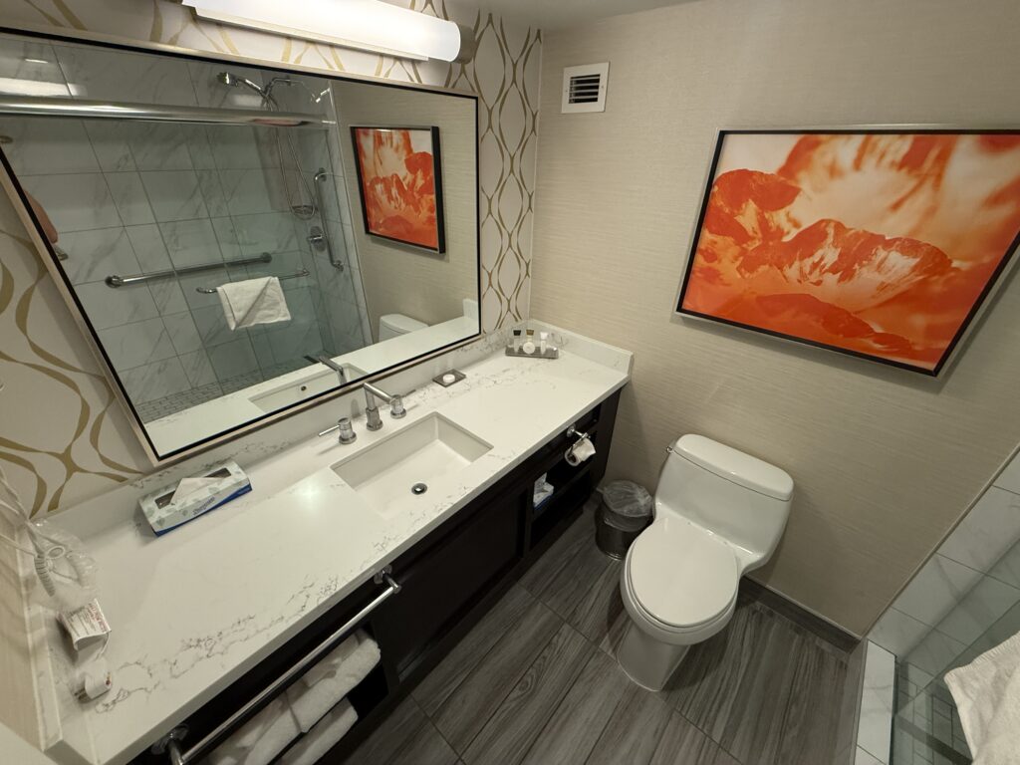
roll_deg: -1.9
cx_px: 510
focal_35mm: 14
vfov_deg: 85.7
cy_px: 382
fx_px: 413
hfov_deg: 102.1
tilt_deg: -29.4
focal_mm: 2.22
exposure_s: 1/120
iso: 250
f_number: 2.2
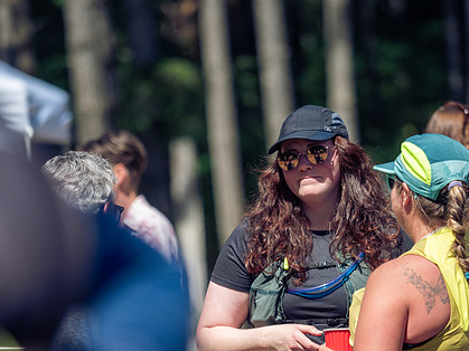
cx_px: 247
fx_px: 5621
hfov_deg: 4.8
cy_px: 225
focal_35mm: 415
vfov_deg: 3.6
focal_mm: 150
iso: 400
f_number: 2.8
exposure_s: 1/3200
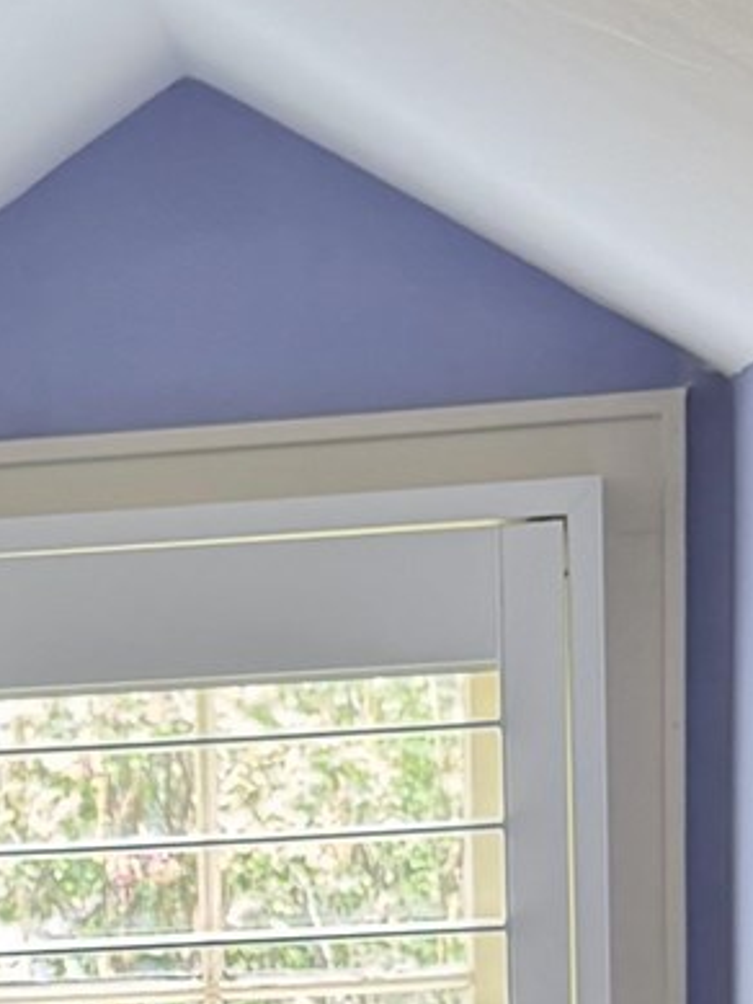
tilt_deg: -13.2
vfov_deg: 13.0
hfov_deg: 10.3
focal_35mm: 142
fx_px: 4116
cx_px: -52
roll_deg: +3.9
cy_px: 1587
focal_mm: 6.76
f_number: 1.78
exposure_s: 1/60
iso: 125
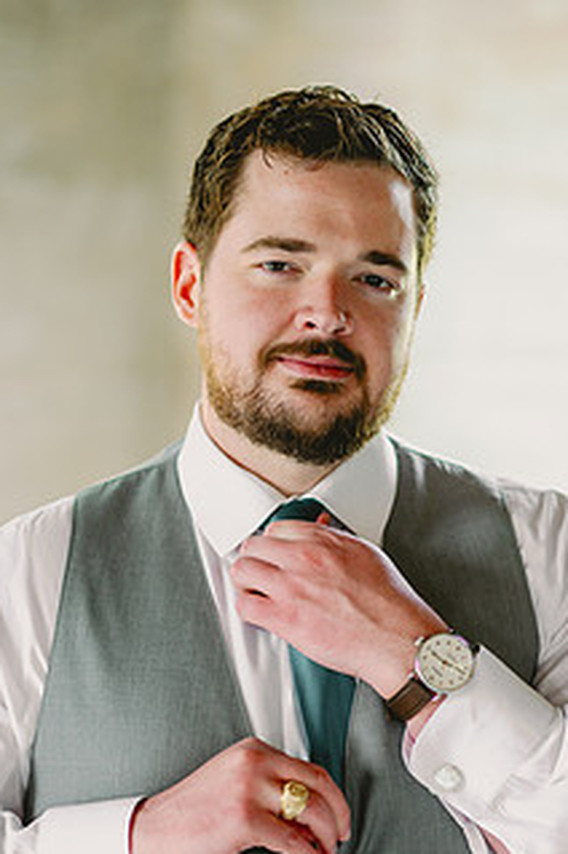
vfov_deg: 17.0
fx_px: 2846
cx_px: 285
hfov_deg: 11.4
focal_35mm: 120
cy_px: 581
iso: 400
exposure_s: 1/320
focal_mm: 85
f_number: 2.2
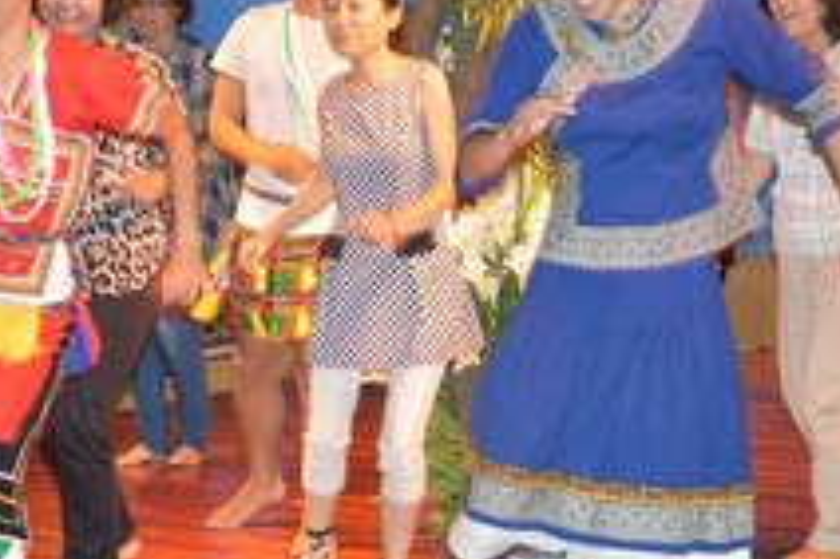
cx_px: 329
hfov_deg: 20.0
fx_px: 2378
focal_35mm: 102
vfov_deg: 13.3
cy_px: 113
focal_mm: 24
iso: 800
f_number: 3.8
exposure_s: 1/30
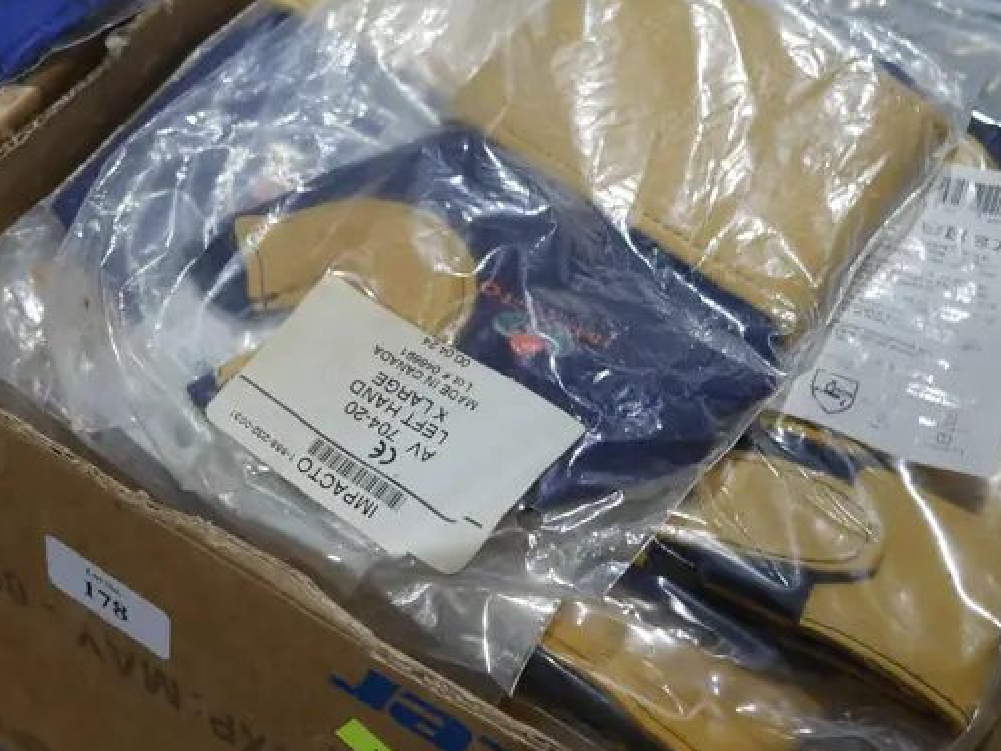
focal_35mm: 57
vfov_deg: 25.4
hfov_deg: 33.2
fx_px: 1648
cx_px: 275
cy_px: 208
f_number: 3.5
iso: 200
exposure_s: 1/125
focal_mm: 14
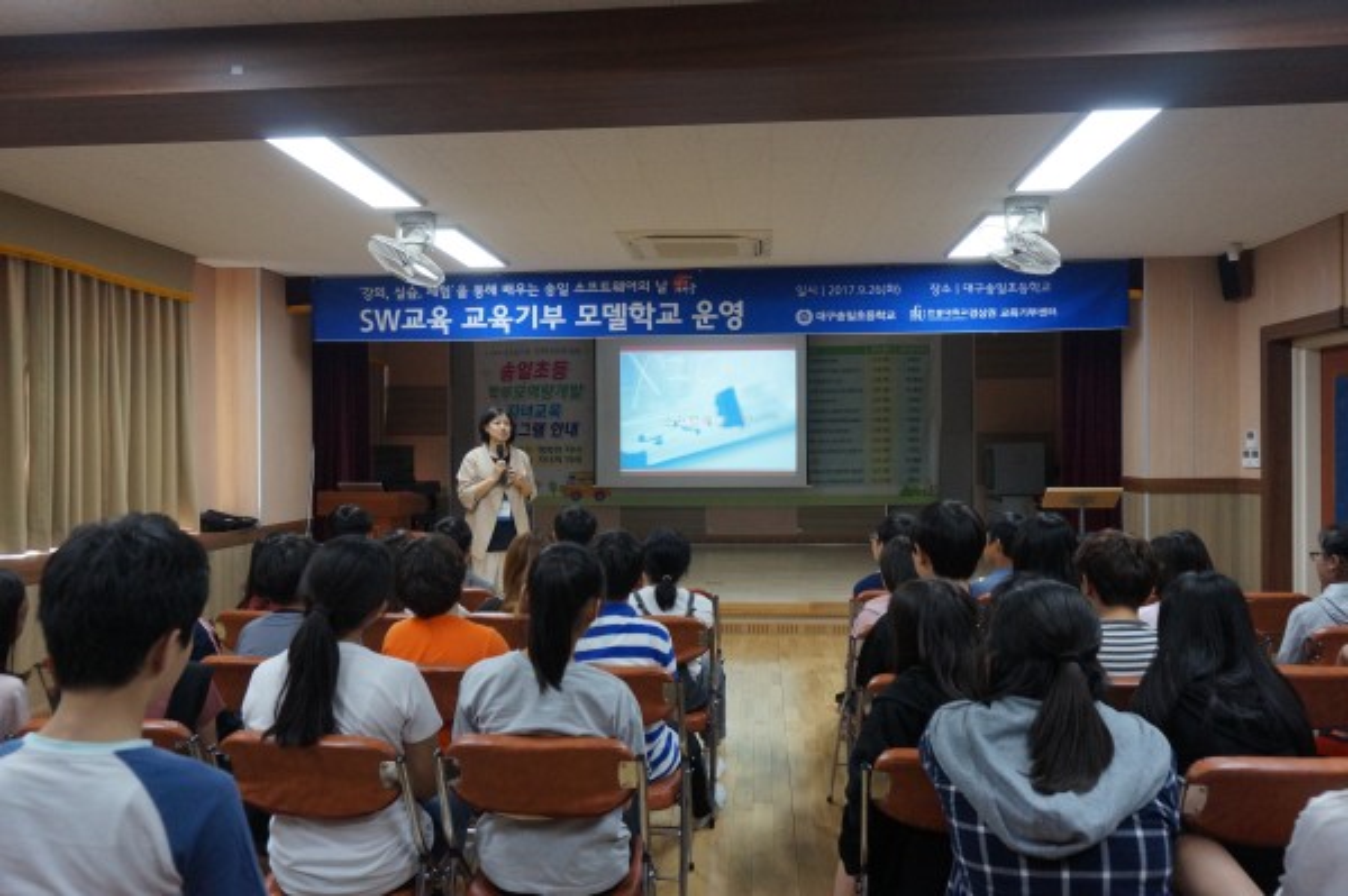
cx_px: 674
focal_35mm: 27
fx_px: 1010
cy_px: 448
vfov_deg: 47.9
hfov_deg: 67.4
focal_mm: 18
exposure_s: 1/160
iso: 1250
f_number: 4
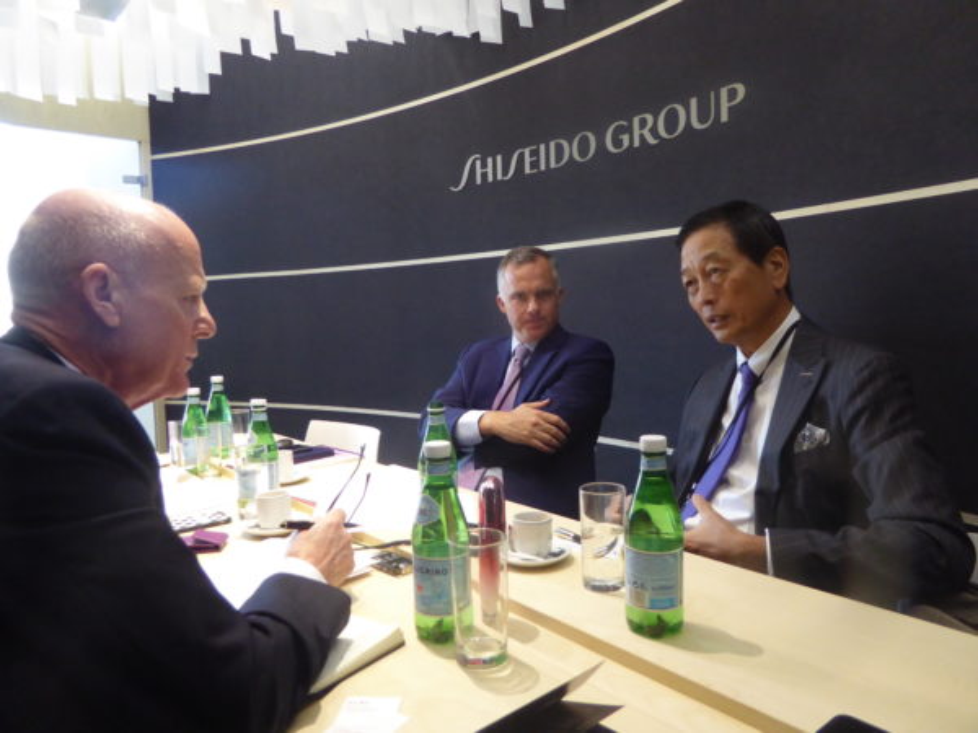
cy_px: 366
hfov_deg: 71.6
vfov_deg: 56.8
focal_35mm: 24
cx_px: 489
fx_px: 678
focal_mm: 4.3
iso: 400
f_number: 3.3
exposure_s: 1/25
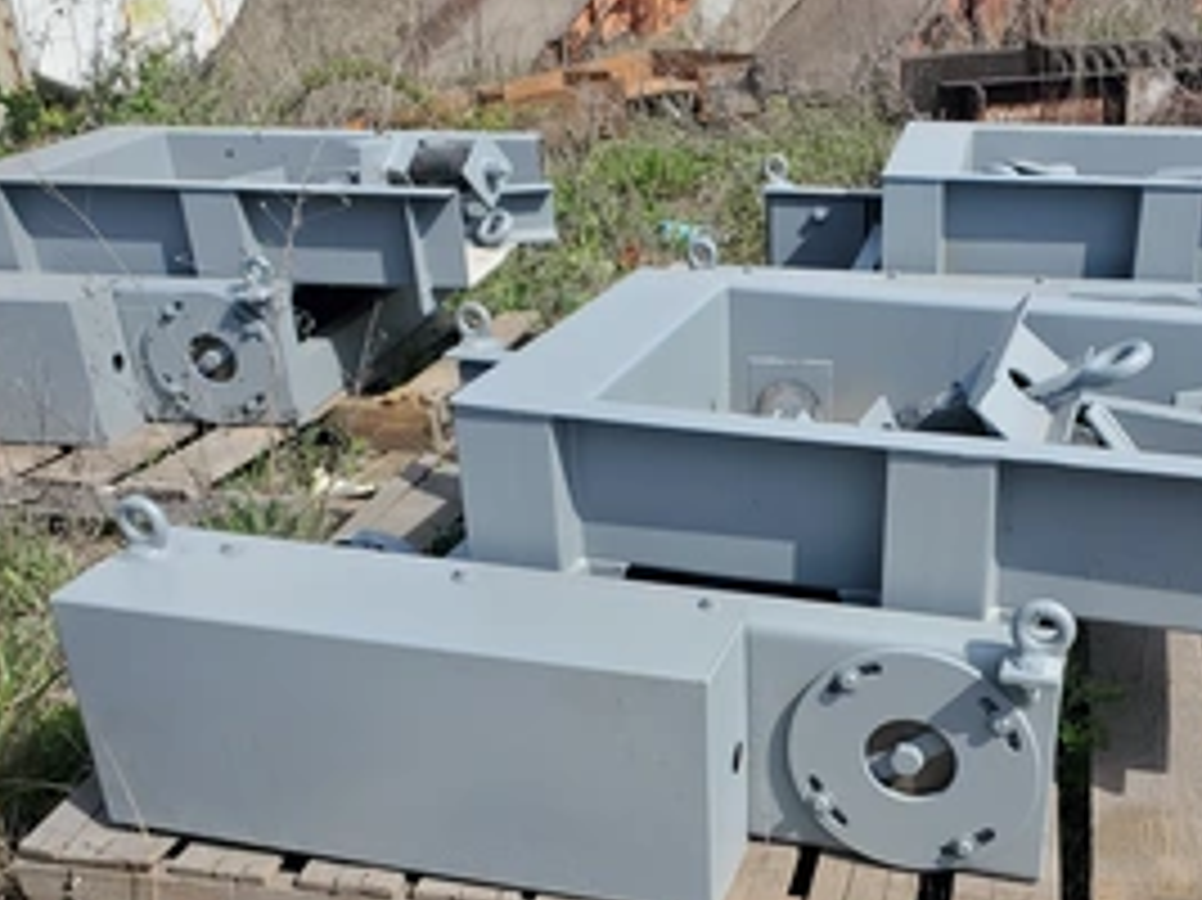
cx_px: 797
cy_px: 598
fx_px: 1354
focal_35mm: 39
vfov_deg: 36.4
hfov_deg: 47.1
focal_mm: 4.3
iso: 50
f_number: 2.4
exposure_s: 1/1087
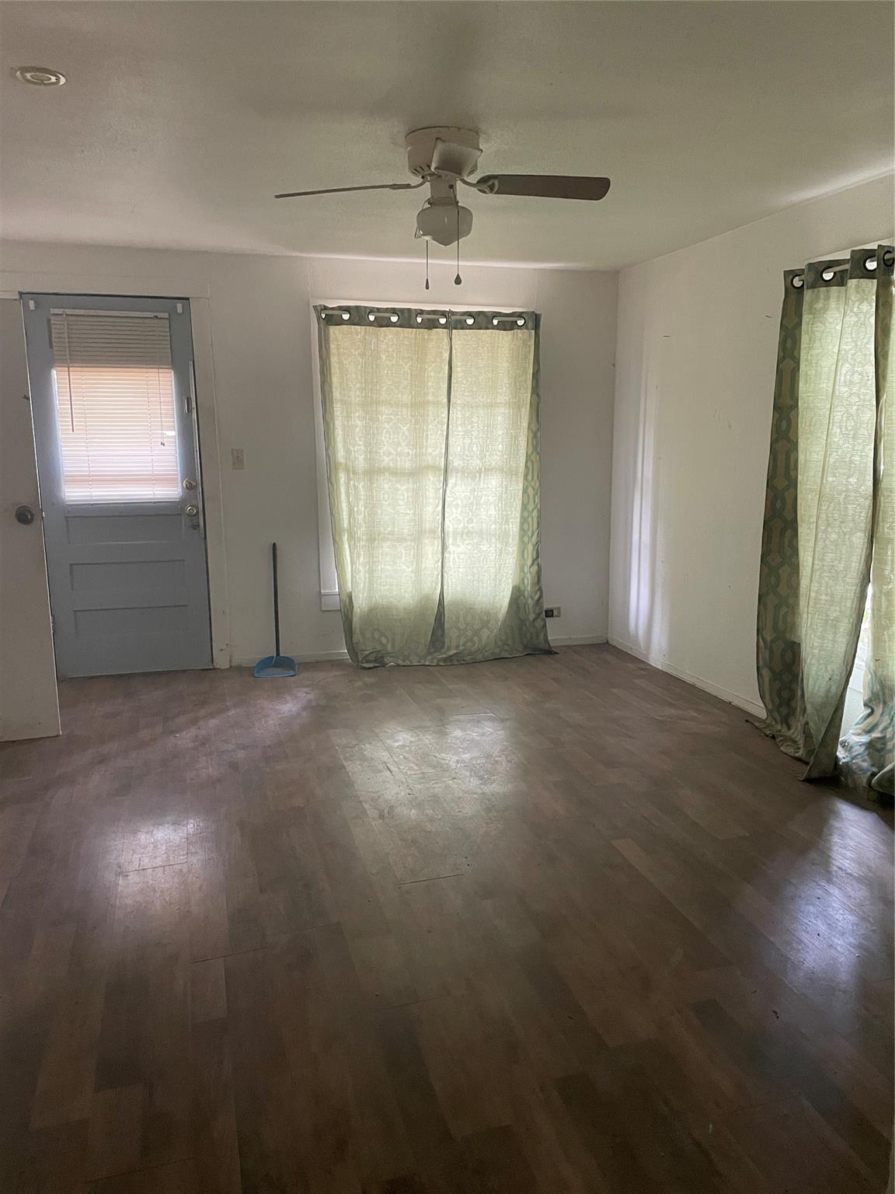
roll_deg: +0.9
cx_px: 448
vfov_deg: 67.3
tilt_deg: -8.4
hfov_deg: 53.1
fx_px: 896
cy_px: 597
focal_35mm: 26
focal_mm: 4.2
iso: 500
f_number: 1.6
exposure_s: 1/60
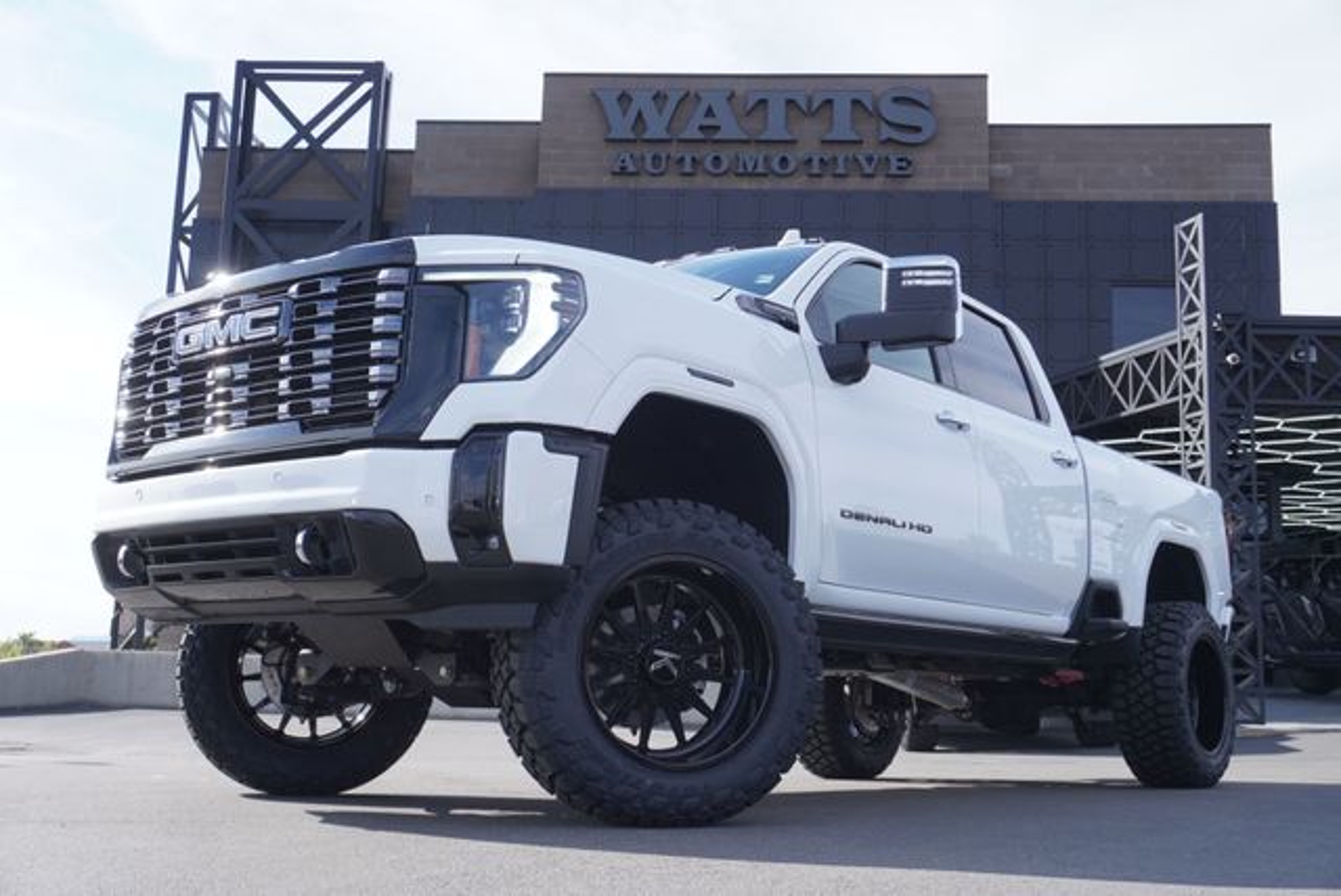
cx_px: 670
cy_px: 448
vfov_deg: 33.1
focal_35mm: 40
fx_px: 1510
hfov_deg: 47.9
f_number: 7.1
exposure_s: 1/160
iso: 100
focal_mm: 27
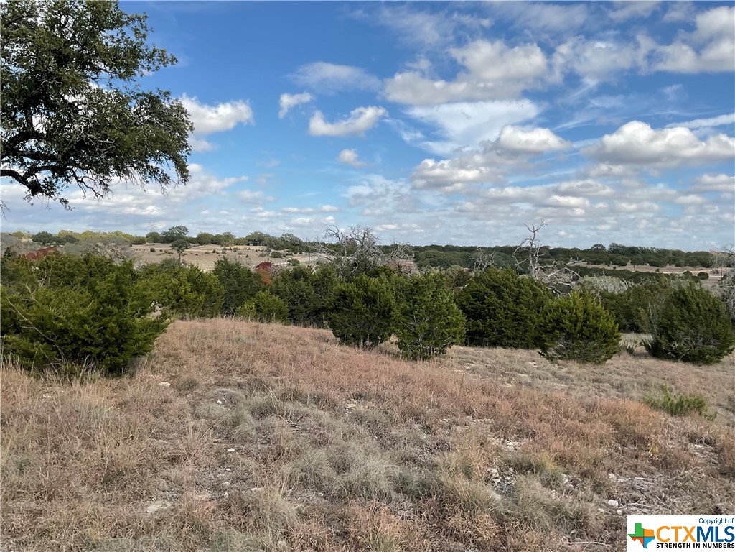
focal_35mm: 29
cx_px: 368
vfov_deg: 48.2
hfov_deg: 61.7
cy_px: 276
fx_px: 616
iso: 16
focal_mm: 3
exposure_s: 1/2141
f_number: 1.8
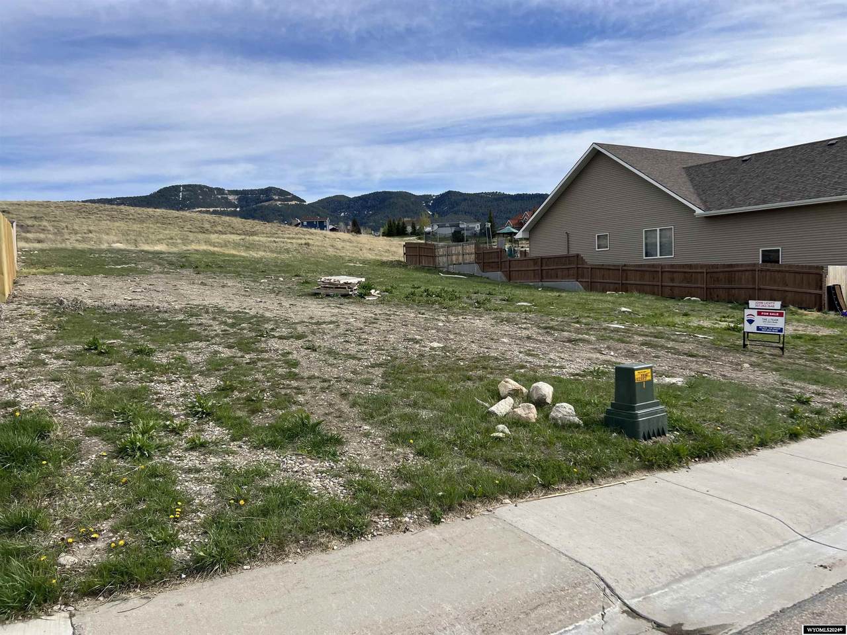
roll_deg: +3.3
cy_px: 318
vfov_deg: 53.1
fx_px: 636
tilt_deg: -3.7
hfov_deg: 67.3
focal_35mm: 26
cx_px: 424
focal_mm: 5.7
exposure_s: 1/6211
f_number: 1.5
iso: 50
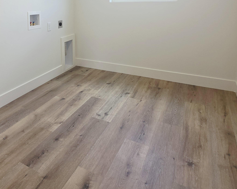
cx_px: 51
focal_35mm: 29
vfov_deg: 45.2
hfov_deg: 56.5
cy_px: 18
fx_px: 203
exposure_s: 1/120
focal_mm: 2.2
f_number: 1.9
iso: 25
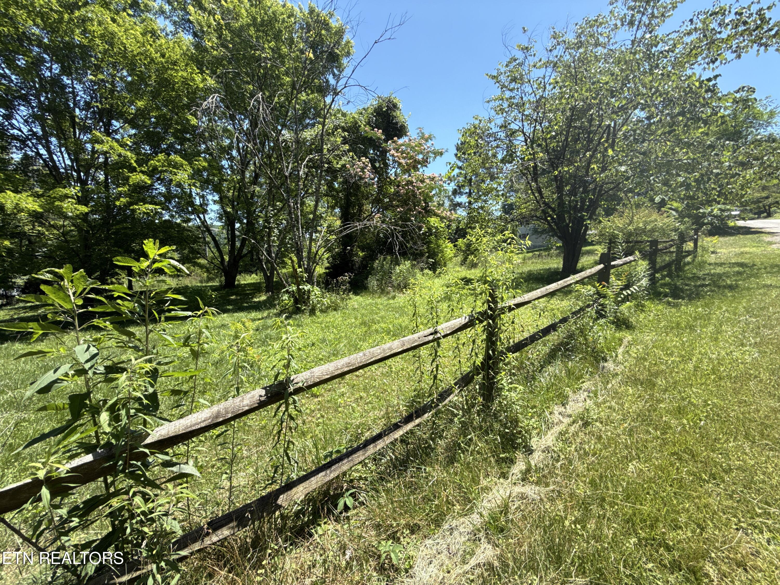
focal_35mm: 14
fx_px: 315
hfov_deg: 102.1
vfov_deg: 85.7
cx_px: 390
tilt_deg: -4.3
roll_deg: -0.4
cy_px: 292
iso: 50
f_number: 2.2
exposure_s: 1/664
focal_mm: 2.22
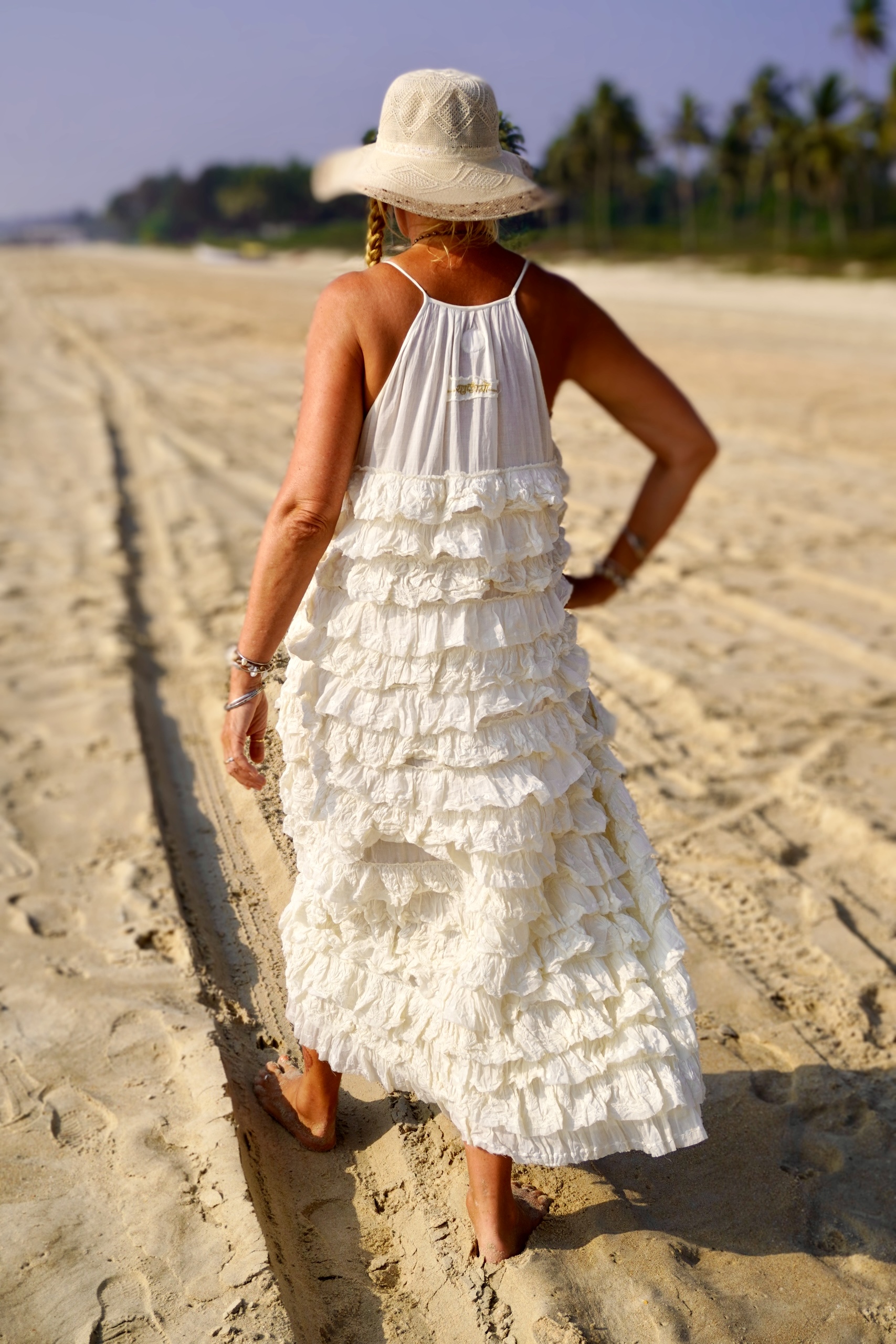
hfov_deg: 33.0
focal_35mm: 40
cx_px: 448
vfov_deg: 47.9
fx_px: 1512
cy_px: 672
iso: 100
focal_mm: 27
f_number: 5
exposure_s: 1/1250
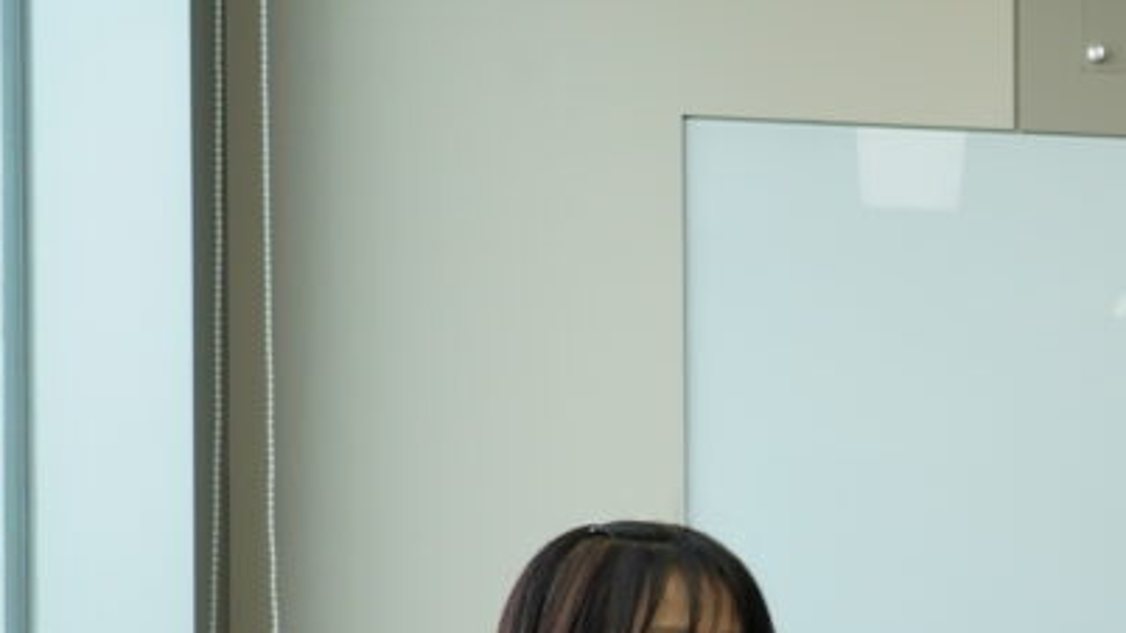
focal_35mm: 80
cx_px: 1417
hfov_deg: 23.7
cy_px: 704
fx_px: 2388
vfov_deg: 14.7
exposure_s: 1/400
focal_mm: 30
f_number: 5.6
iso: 1250
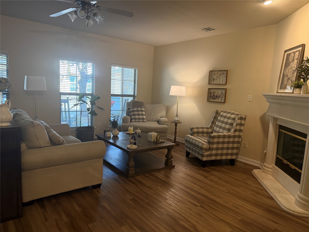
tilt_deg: -7.3
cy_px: 116
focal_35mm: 24
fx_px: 214
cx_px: 154
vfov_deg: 56.8
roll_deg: -3.4
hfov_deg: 71.6
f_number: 1.78
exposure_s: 1/120
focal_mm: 6.76
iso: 320
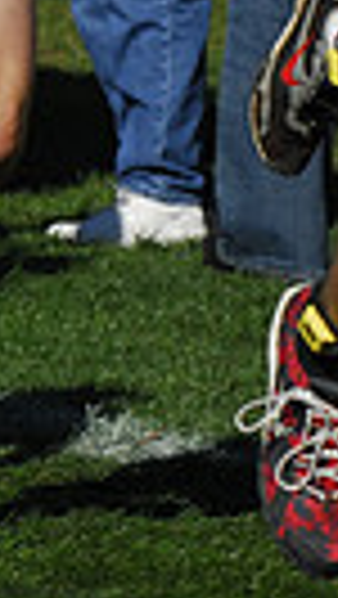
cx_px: -798
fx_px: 15251
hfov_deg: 1.3
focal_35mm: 959
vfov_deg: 2.2
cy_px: -265
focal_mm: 140
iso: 400
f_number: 7.1
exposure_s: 1/1600
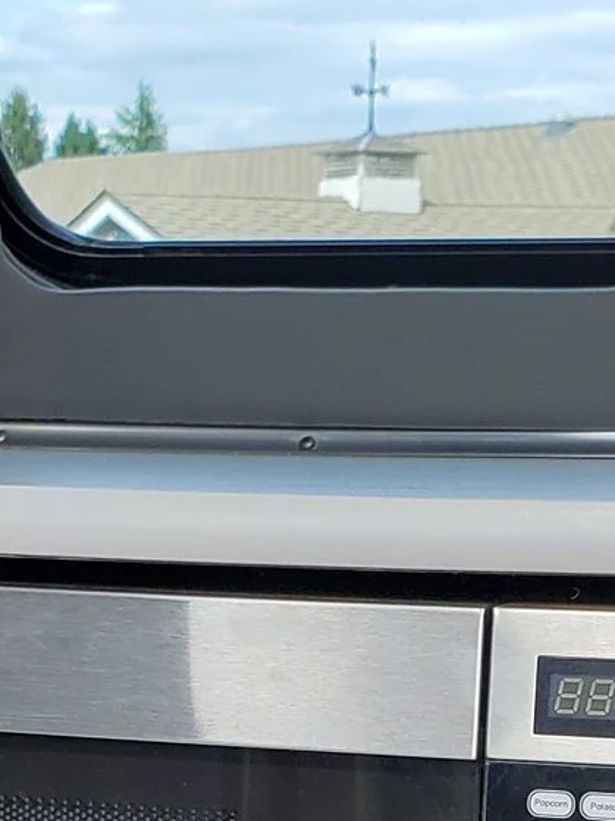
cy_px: 1074
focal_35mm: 119
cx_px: 123
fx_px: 2820
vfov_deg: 15.7
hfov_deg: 12.4
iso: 50
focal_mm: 4.3
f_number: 2.4
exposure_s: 1/290
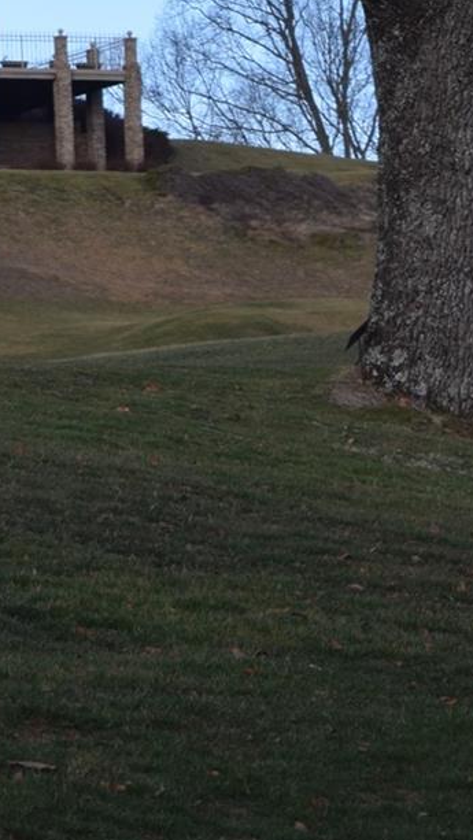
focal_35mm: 289
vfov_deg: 7.5
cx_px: -407
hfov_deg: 4.2
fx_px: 6436
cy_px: 162
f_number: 7.1
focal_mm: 55
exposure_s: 1/200
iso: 100
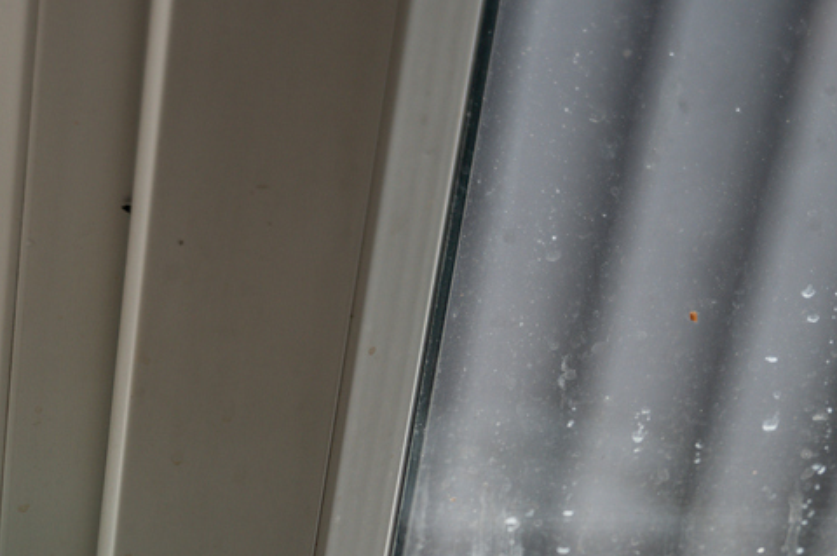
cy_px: 642
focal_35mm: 149
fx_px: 3461
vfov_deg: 9.1
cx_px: -132
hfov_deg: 13.5
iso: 320
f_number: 2.8
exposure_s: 1/125
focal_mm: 57
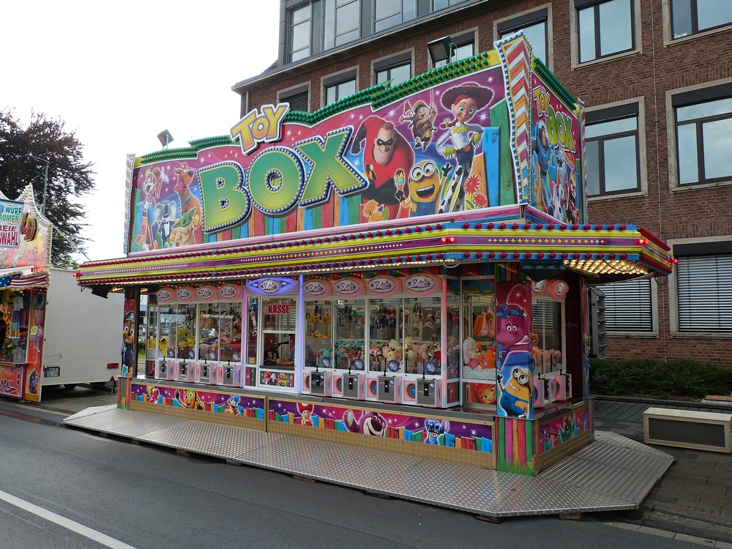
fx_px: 550
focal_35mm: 26
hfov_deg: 67.3
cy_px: 274
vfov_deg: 53.1
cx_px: 366
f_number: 4
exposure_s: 1/160
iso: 100
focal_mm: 4.6
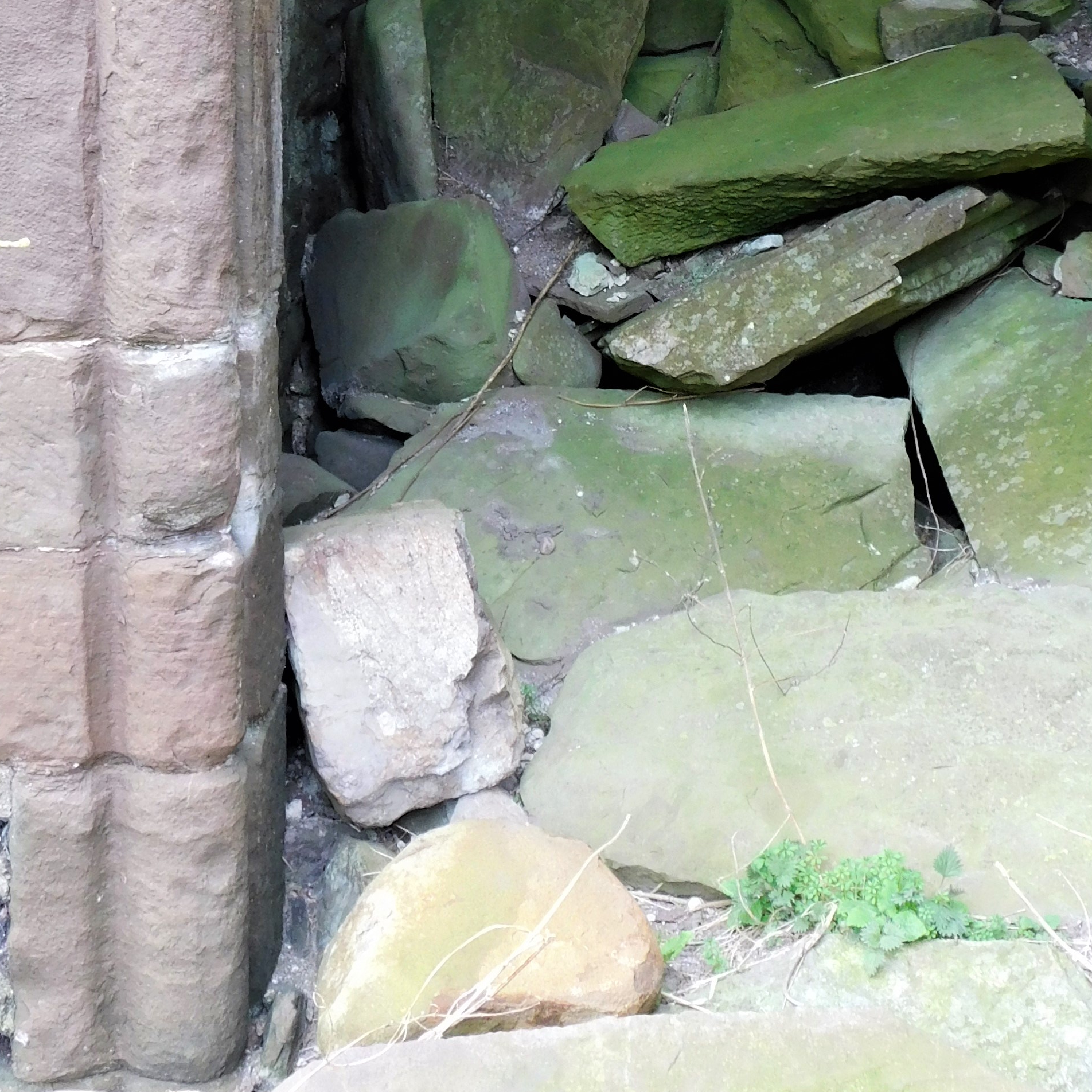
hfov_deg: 22.4
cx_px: 673
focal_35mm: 77
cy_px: 18
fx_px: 2748
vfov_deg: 21.7
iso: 125
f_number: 3.5
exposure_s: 1/30
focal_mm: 6.3
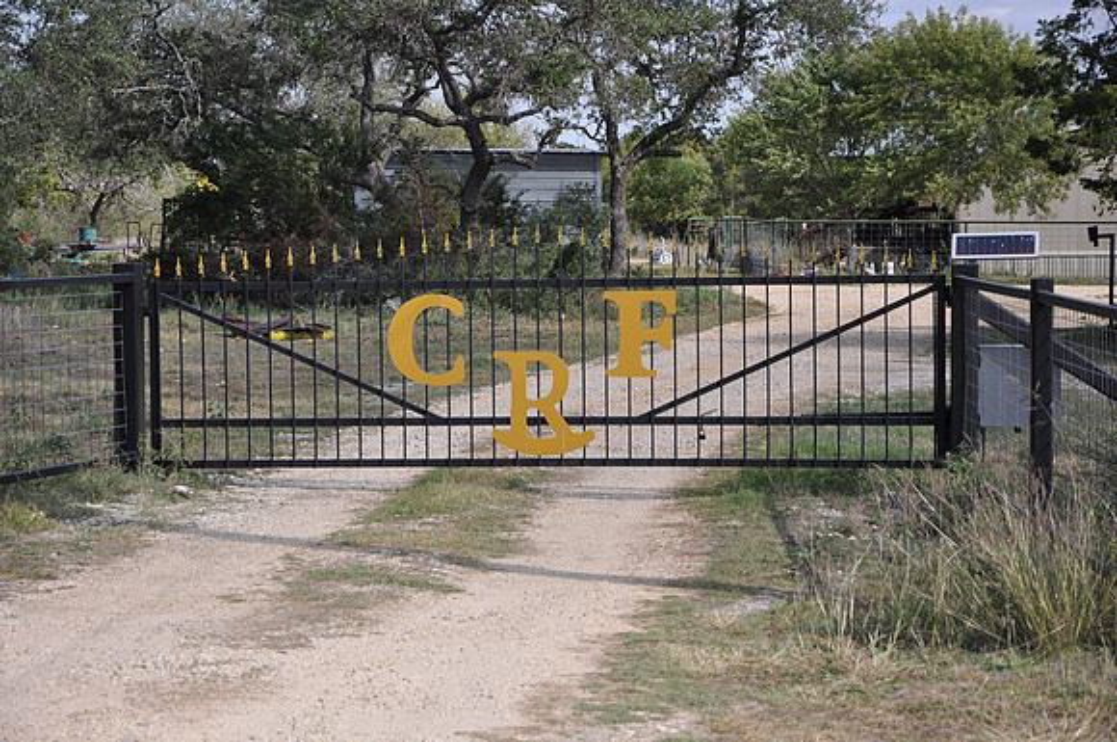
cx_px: 558
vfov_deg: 13.8
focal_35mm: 99
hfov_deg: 20.6
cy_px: 371
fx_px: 3067
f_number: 7.1
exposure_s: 1/200
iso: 200
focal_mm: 66
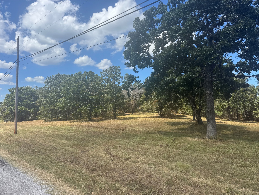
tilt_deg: +3.8
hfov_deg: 71.6
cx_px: 130
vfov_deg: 56.8
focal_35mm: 24
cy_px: 98
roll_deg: -0.6
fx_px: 180
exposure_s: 1/3413
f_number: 1.78
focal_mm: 6.76
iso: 80
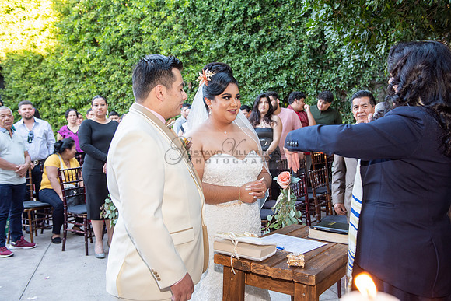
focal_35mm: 38
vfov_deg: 35.1
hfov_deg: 50.7
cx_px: 226
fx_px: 476
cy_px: 150
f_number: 4.5
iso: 640
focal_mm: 38
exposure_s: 1/125
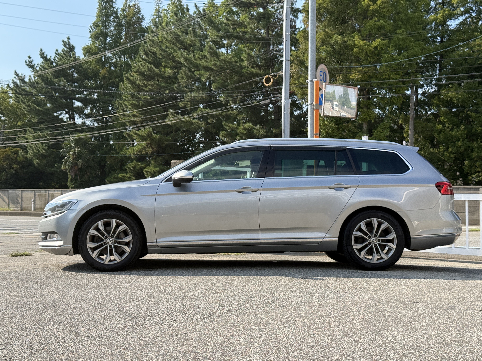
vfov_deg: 30.3
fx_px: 668
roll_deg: -0.8
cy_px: 180
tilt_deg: +2.3
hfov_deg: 39.7
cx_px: 241
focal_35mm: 48
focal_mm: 6.76
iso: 64
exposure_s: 1/2088
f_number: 1.78
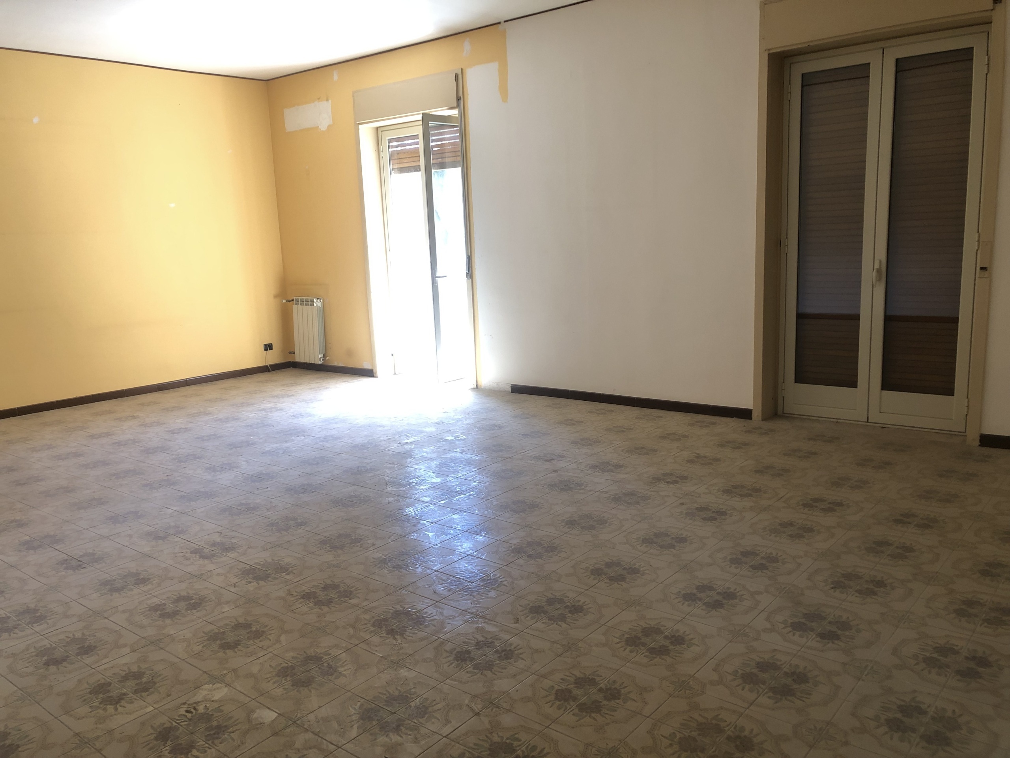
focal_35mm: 28
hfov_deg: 63.4
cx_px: 505
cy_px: 379
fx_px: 817
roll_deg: +2.5
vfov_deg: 49.7
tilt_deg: -9.8
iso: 25
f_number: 1.8
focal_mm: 3.99
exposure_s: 1/30
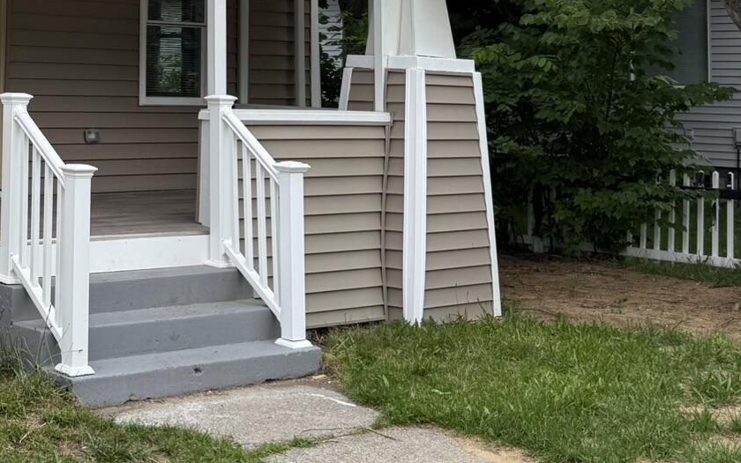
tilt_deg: +5.3
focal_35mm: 62
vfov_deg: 20.3
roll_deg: -0.9
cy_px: 4
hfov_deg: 30.6
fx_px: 1252
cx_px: -1
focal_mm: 6.76
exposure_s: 1/2370
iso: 100
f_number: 1.78
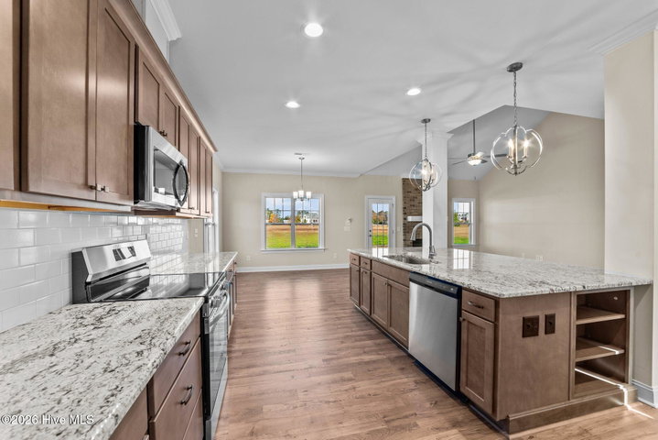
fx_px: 256
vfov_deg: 81.3
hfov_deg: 104.2
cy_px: 220
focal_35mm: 14
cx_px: 329
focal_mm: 14
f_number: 8
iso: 160
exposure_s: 1/8
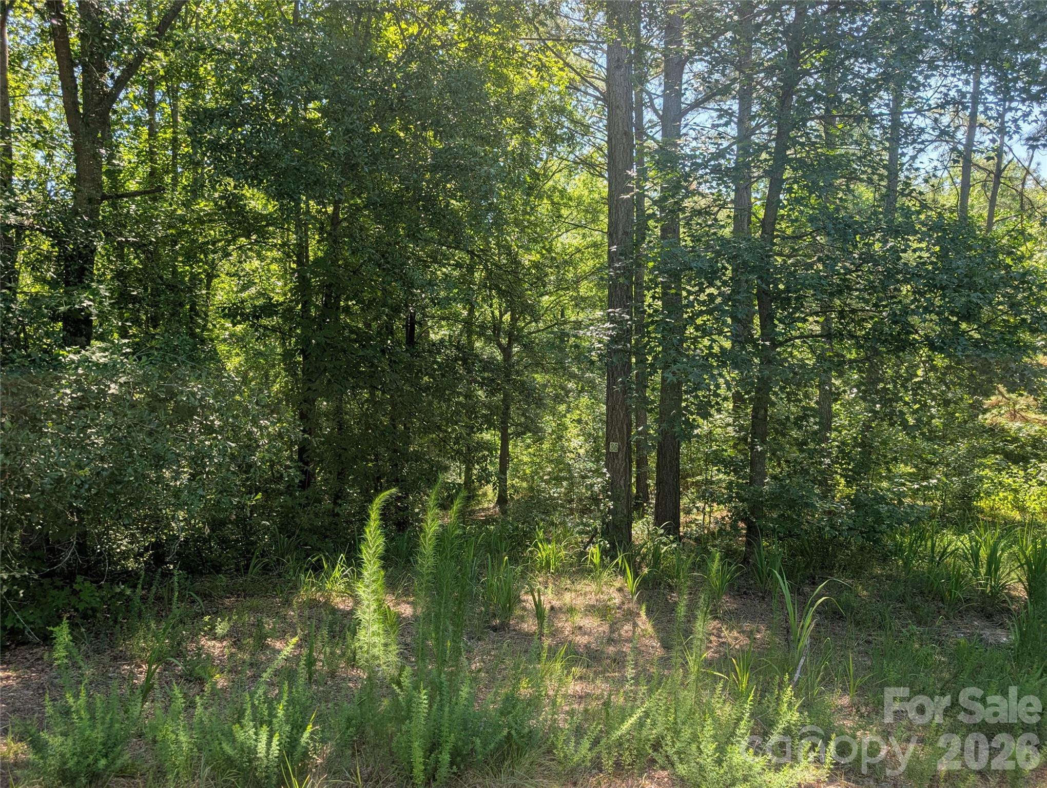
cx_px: 524
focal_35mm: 24
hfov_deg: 71.5
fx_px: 727
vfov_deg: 56.9
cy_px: 394
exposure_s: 1/1484
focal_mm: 6.9
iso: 20
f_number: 1.68
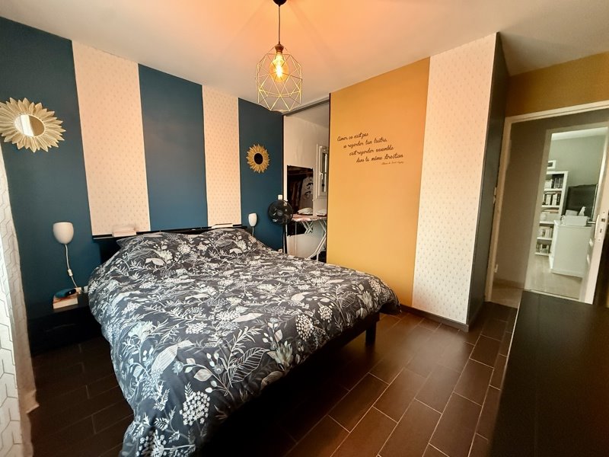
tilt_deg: -6.7
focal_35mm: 14
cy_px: 228
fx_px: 246
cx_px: 304
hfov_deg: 102.1
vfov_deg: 85.7
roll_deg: -0.8
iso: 640
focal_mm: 2.22
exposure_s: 1/50
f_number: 2.2
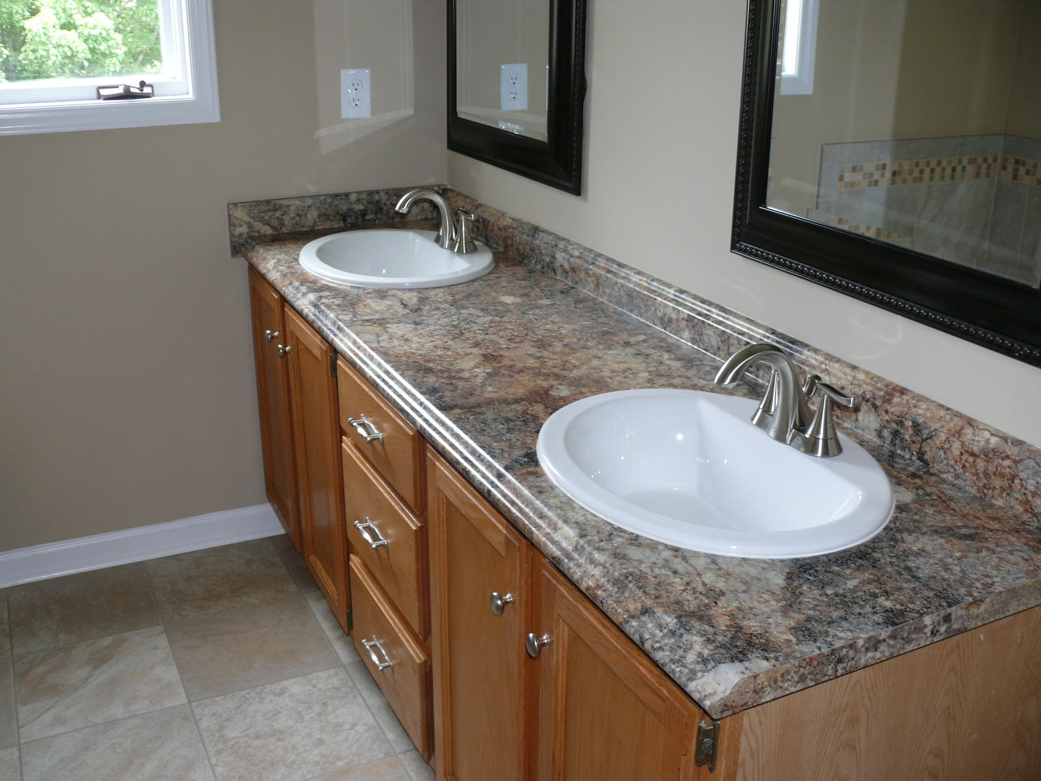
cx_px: 520
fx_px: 1053
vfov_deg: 40.7
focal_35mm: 35
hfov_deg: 52.6
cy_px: 390
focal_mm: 7.4
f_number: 2.8
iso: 100
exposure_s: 1/30
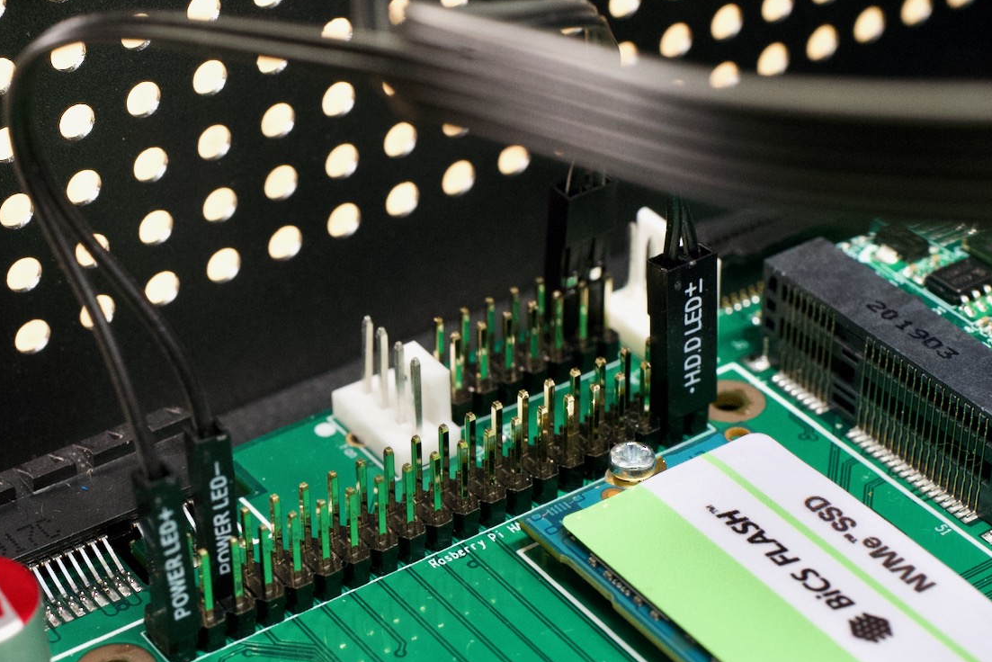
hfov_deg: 23.4
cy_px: 365
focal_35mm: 87
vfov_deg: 15.7
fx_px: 2398
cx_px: 438
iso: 1600
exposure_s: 1/60
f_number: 8
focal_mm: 50
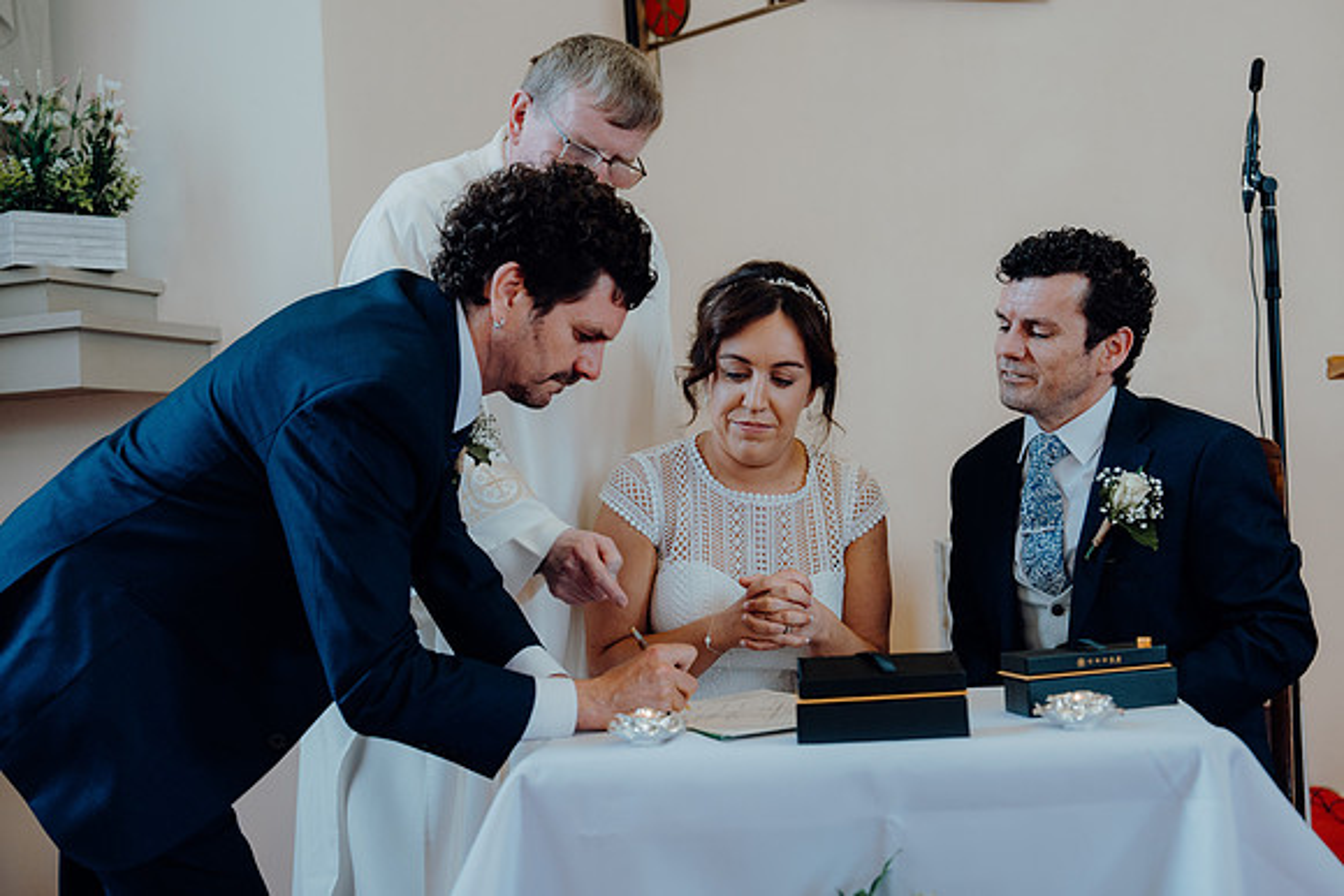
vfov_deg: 27.5
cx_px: 672
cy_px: 448
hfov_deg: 40.3
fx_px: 1830
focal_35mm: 49
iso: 640
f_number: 2.8
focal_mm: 49
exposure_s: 1/200
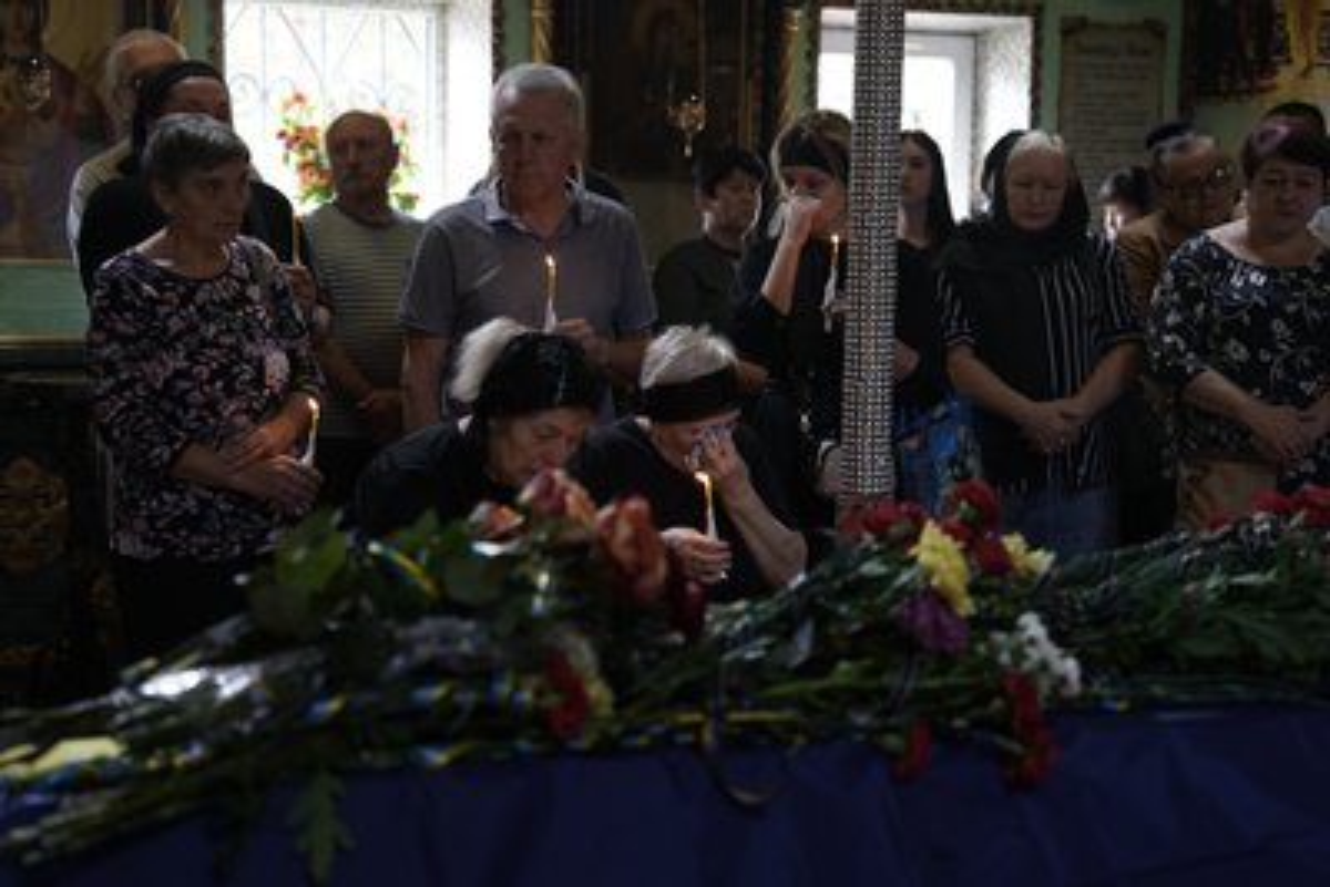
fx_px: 2439
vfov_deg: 20.6
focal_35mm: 66
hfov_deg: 30.5
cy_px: 444
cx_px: 665
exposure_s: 1/25
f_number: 2.8
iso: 160
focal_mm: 66
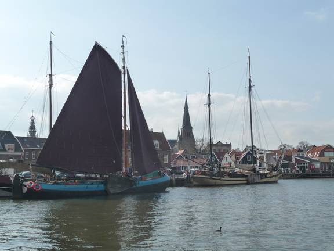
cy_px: 126
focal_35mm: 45
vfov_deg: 32.2
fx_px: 434
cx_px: 167
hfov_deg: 42.1
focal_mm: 7.6
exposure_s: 1/250
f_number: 10
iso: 160
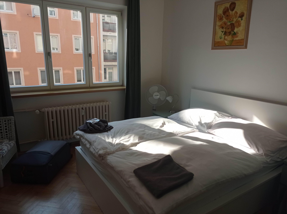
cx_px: 144
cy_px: 107
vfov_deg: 49.7
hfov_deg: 63.5
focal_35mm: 28
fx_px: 232
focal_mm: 4.7
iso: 101
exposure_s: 1/1010
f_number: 1.79
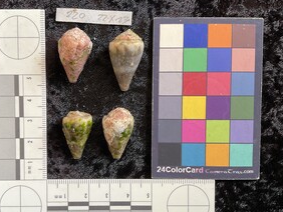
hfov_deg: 51.0
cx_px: 112
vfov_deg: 39.6
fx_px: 295
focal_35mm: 36
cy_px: 120
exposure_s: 1/50
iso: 40
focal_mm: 3
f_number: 1.8
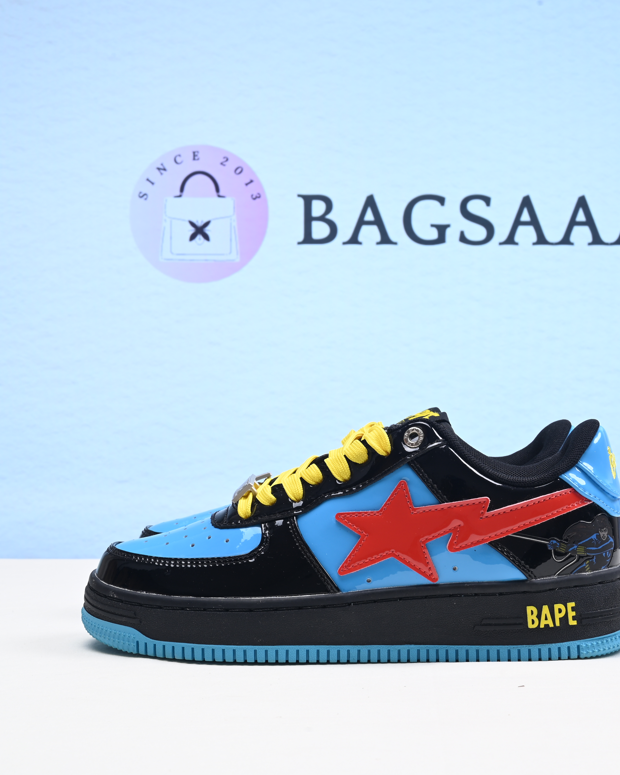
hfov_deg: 27.5
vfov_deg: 34.2
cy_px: 387
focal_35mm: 55
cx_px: 383
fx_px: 1262
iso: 100
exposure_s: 1/2
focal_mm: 39
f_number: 16
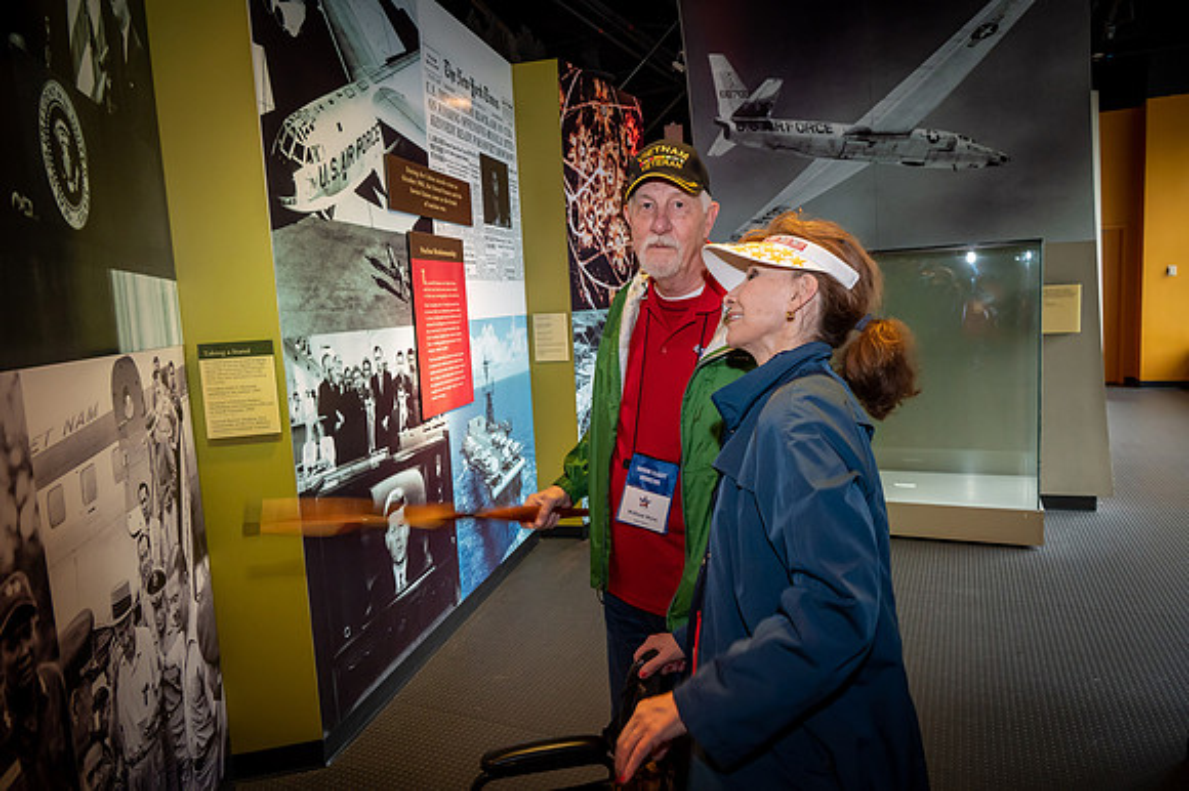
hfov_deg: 73.8
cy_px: 396
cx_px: 594
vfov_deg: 53.1
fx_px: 792
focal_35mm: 24
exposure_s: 1/50
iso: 3600
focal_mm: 24
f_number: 5.6
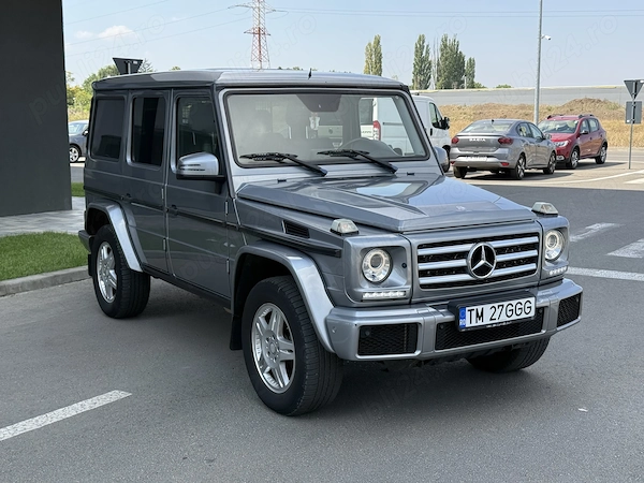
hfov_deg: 39.7
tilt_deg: -6.6
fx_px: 893
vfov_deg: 30.3
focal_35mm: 48
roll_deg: +0.3
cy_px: 242
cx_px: 322
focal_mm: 6.76
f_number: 1.78
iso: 100
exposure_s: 1/2088
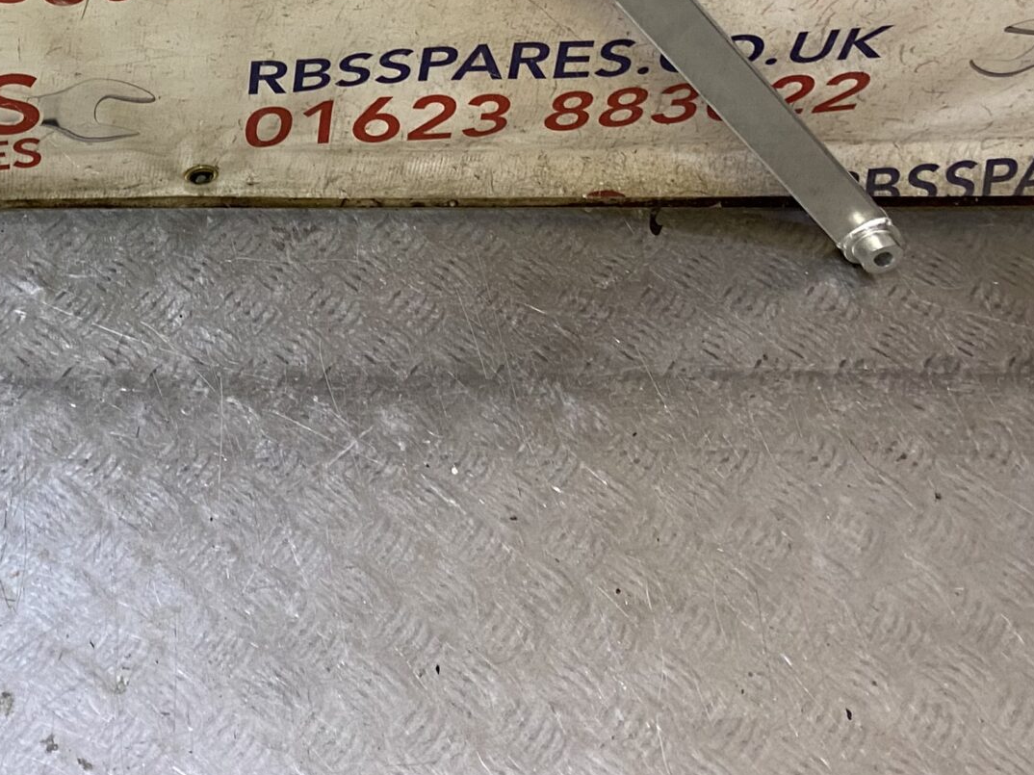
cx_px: -100
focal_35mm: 62
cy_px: -136
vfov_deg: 22.0
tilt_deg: -41.4
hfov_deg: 28.4
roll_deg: -1.5
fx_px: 1852
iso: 80
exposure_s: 1/50
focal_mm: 4.25
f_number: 1.8
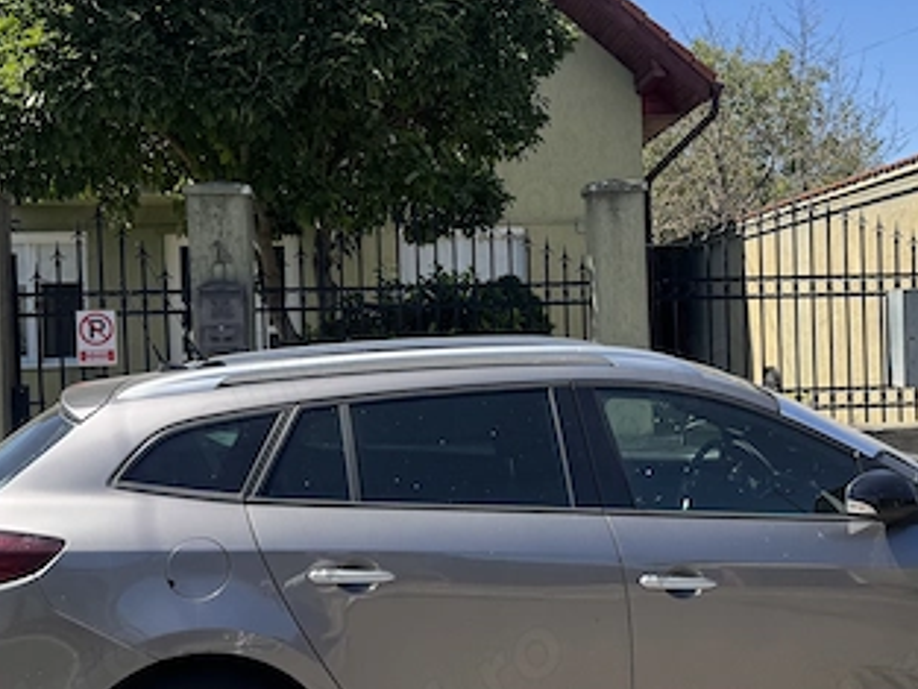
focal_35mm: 46
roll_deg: +1.7
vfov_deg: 31.5
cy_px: 349
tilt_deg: -0.5
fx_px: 1220
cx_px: 578
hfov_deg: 40.9
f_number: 1.78
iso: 80
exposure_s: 1/2604
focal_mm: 6.76
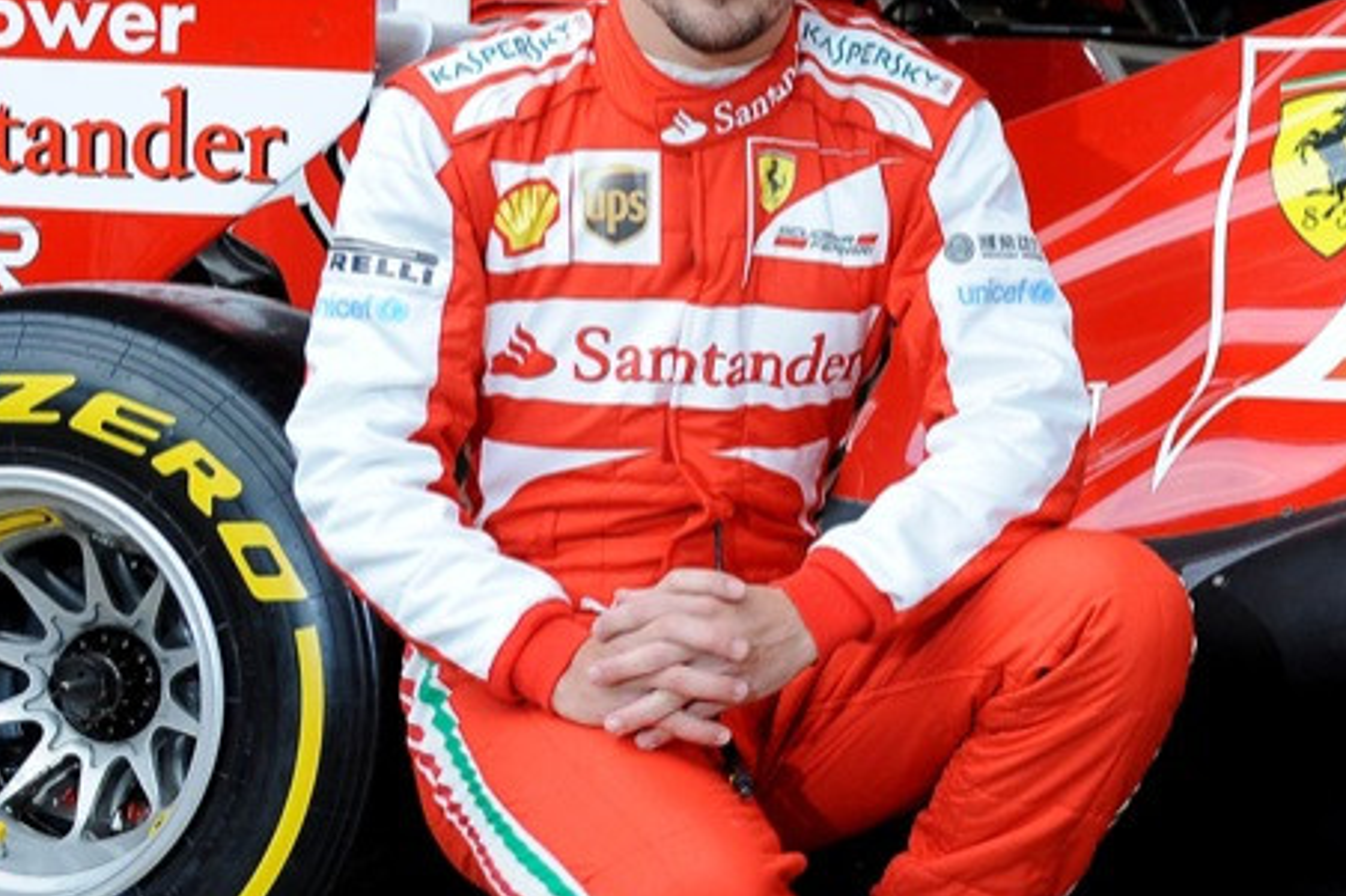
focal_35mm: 124
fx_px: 4634
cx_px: 1269
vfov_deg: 11.0
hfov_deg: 16.3
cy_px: 295
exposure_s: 1/320
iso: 1000
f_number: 5.6
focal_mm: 56
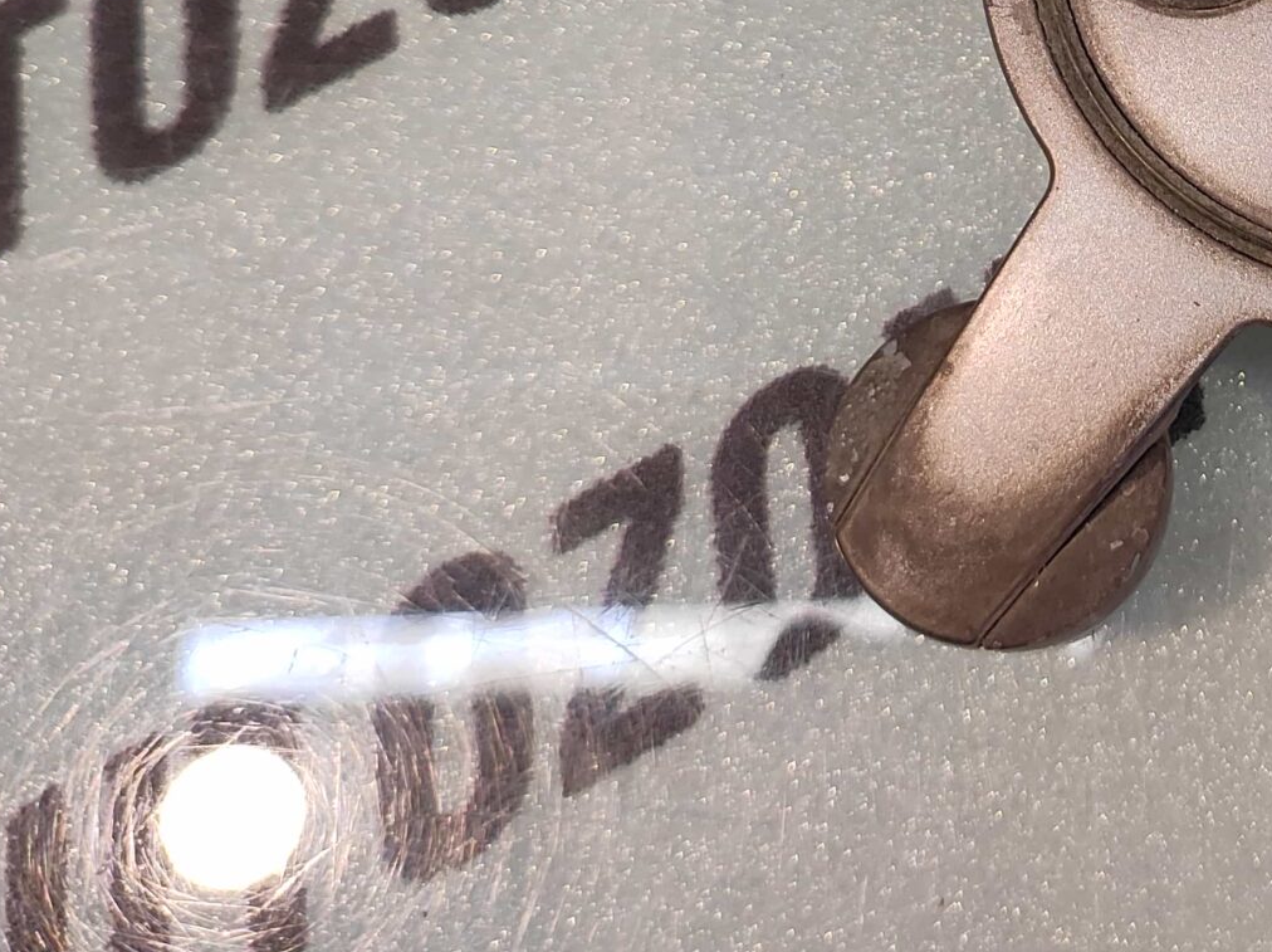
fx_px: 1579
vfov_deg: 29.9
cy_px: -117
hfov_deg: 37.9
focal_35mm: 43
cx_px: 1336
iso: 134
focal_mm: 4.74
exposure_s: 1/50
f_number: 1.79
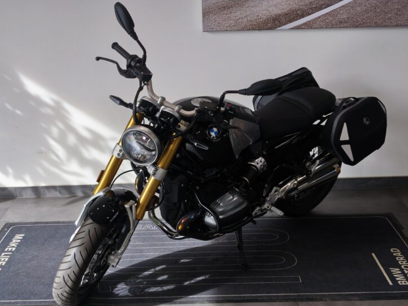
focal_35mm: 49
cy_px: 159
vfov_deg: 29.7
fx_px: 578
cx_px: 207
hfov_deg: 38.9
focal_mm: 6.57
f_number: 1.6
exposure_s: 1/297
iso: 50
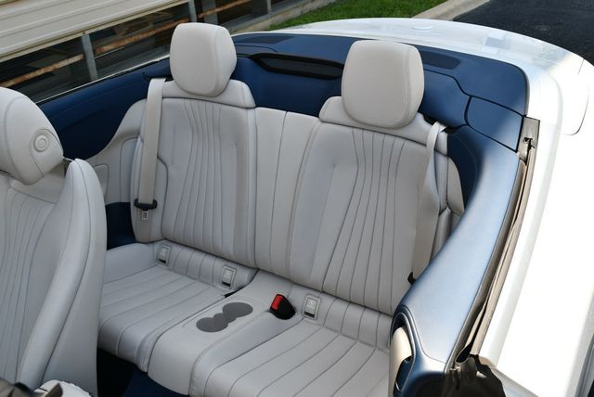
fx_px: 595
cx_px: 297
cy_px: 198
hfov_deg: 53.1
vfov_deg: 36.9
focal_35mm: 36
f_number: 5.6
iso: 200
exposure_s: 1/250
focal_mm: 18
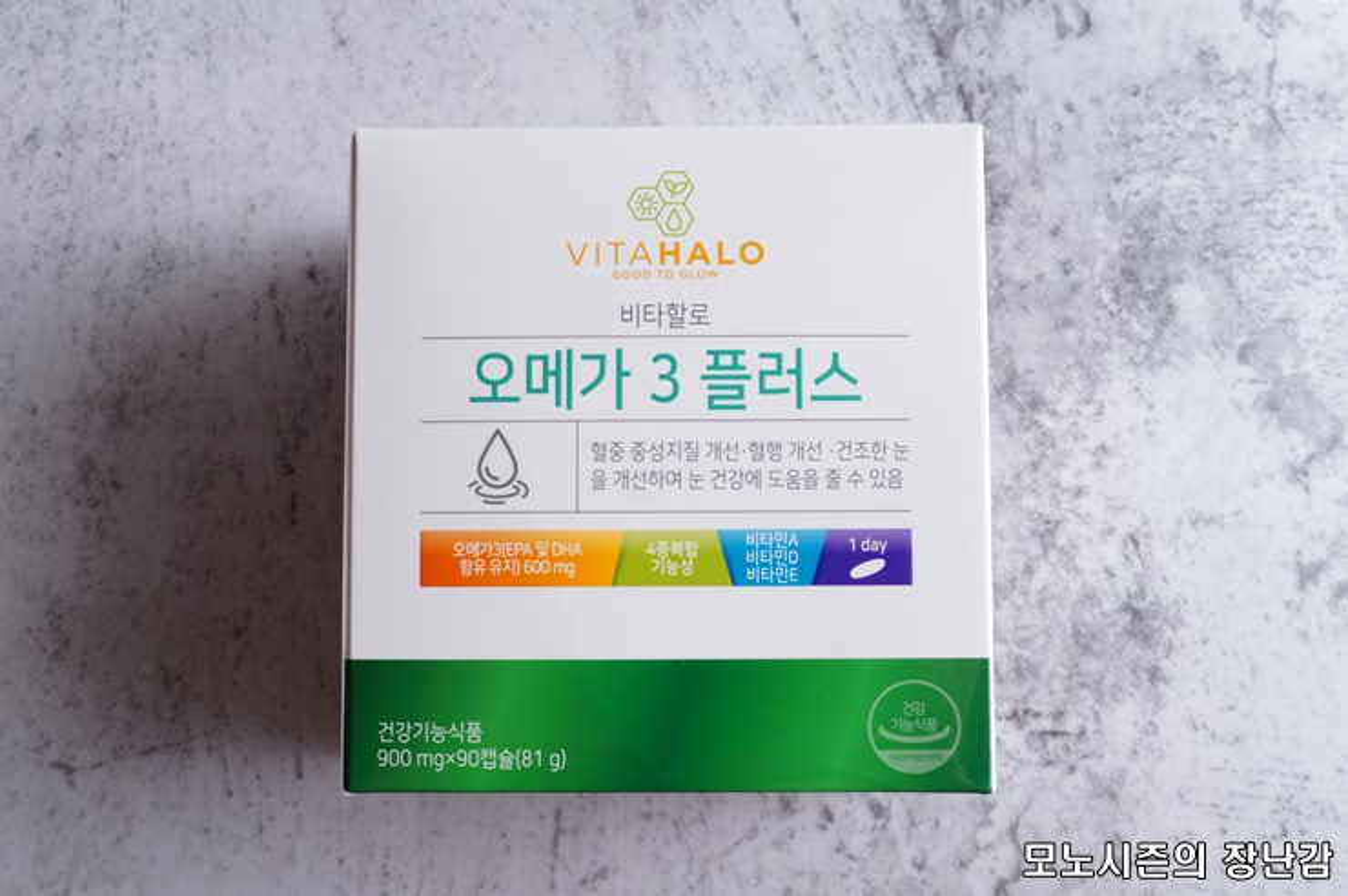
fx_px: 1683
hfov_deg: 43.6
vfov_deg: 29.8
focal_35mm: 45
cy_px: 448
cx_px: 674
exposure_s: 1/60
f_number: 11
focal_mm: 30
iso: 100
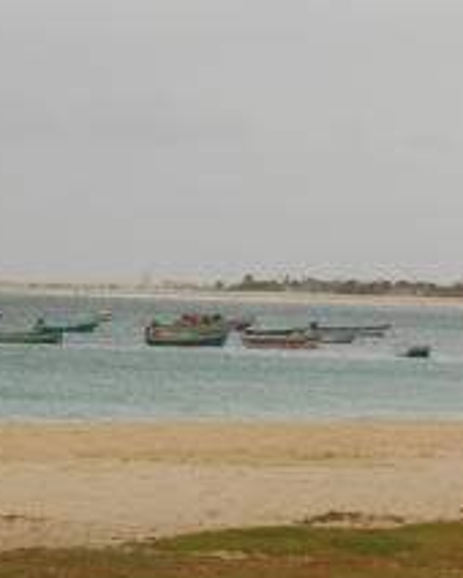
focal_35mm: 233
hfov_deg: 6.6
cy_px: 318
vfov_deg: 8.3
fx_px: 3992
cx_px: 373
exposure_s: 1/250
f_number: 8
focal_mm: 55
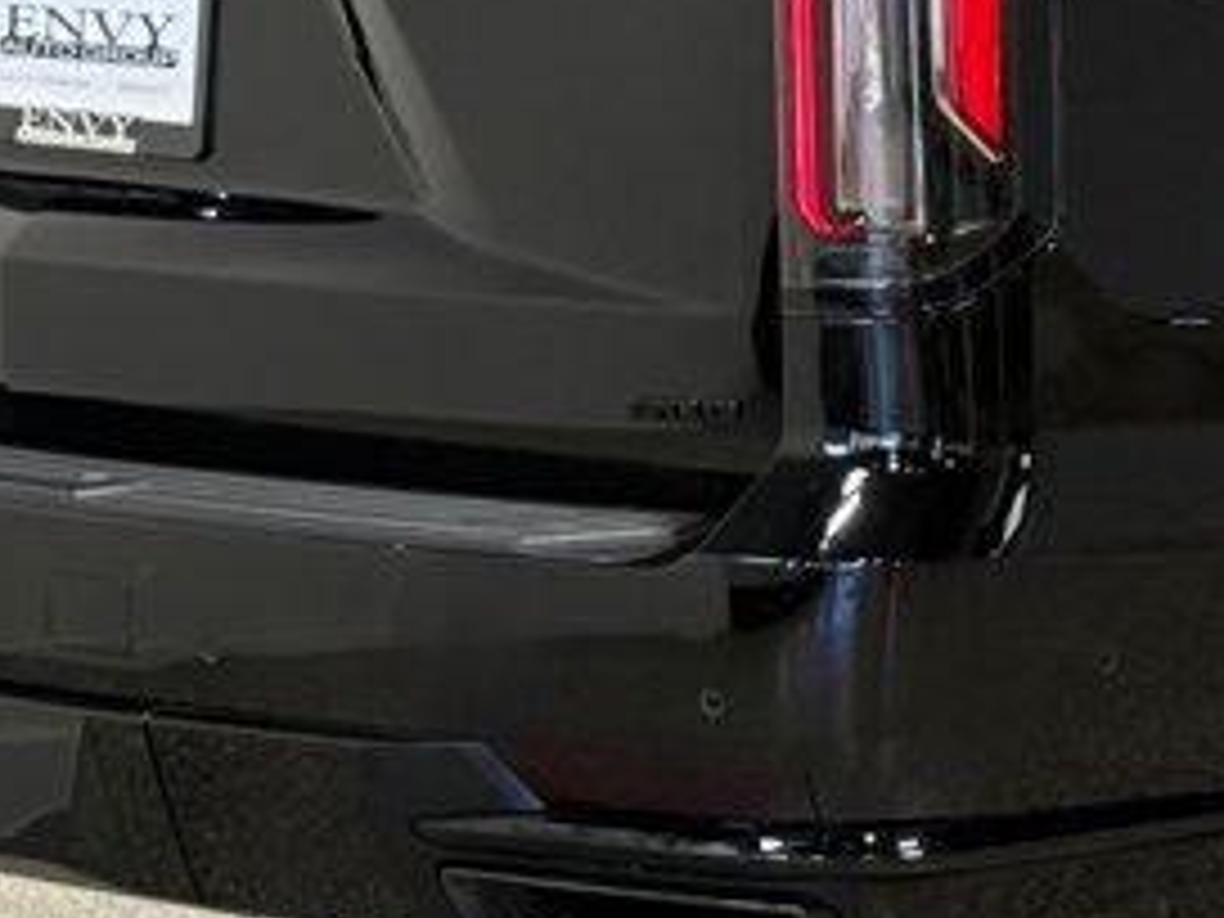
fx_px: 6400
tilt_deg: -5.1
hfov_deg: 10.6
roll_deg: +0.5
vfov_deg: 8.2
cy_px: -32
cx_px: 1706
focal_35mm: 181
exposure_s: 1/240
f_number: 1.78
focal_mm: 6.76
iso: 100
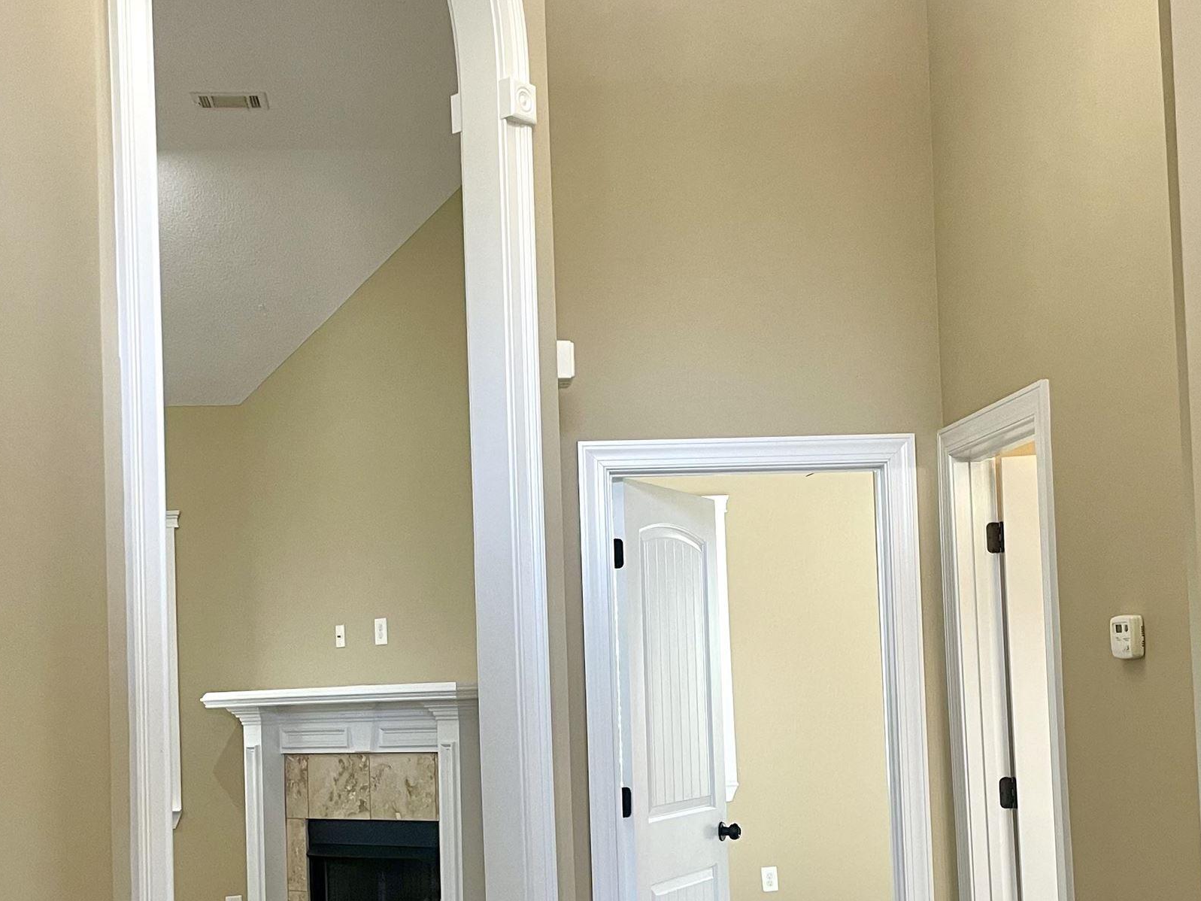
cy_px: 601
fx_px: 1735
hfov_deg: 38.2
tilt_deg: +2.6
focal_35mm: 50
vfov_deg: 28.9
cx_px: 604
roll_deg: +2.3
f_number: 1.6
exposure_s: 1/60
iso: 100
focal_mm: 4.2
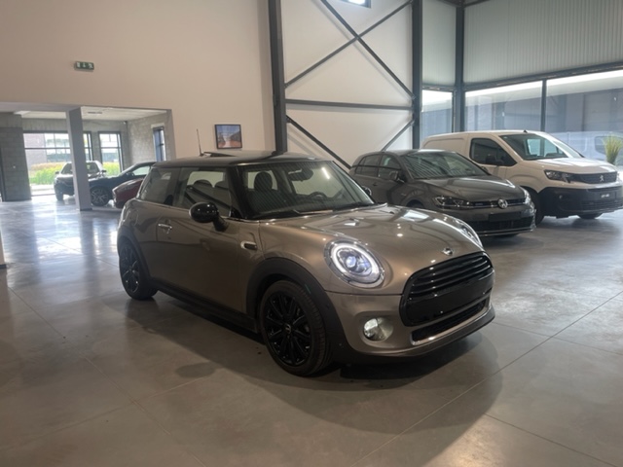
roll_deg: +2.5
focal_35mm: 26
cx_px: 312
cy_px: 234
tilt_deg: -9.3
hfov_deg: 67.3
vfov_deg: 53.1
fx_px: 468
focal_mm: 4.2
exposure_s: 1/101
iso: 64
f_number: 1.6
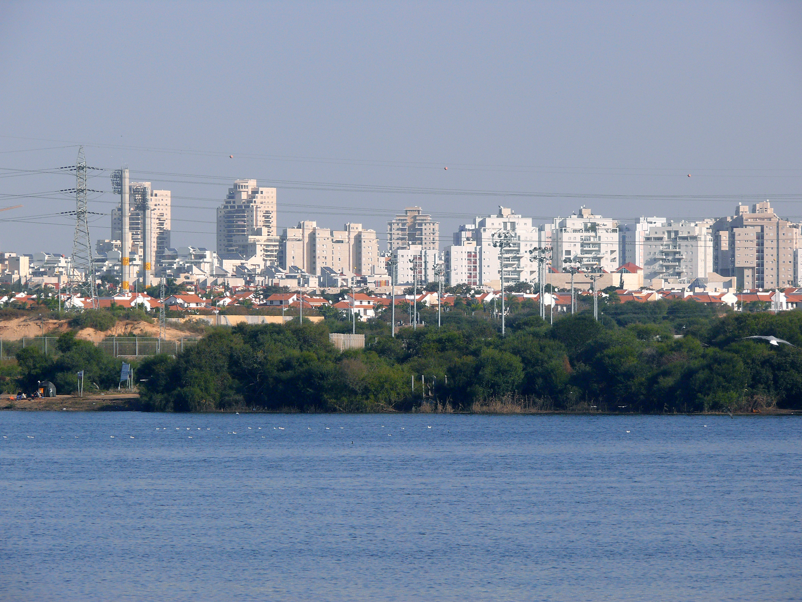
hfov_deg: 7.8
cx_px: 401
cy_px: 301
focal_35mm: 254
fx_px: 5885
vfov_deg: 5.9
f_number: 7.1
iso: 100
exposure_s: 1/400
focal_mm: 53.7
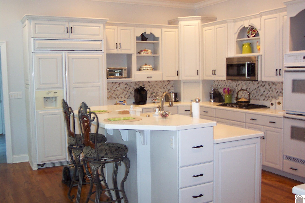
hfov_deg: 50.7
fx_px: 322
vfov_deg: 35.1
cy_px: 102
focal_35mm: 38
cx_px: 152
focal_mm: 8
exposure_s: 1/30
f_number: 2.8
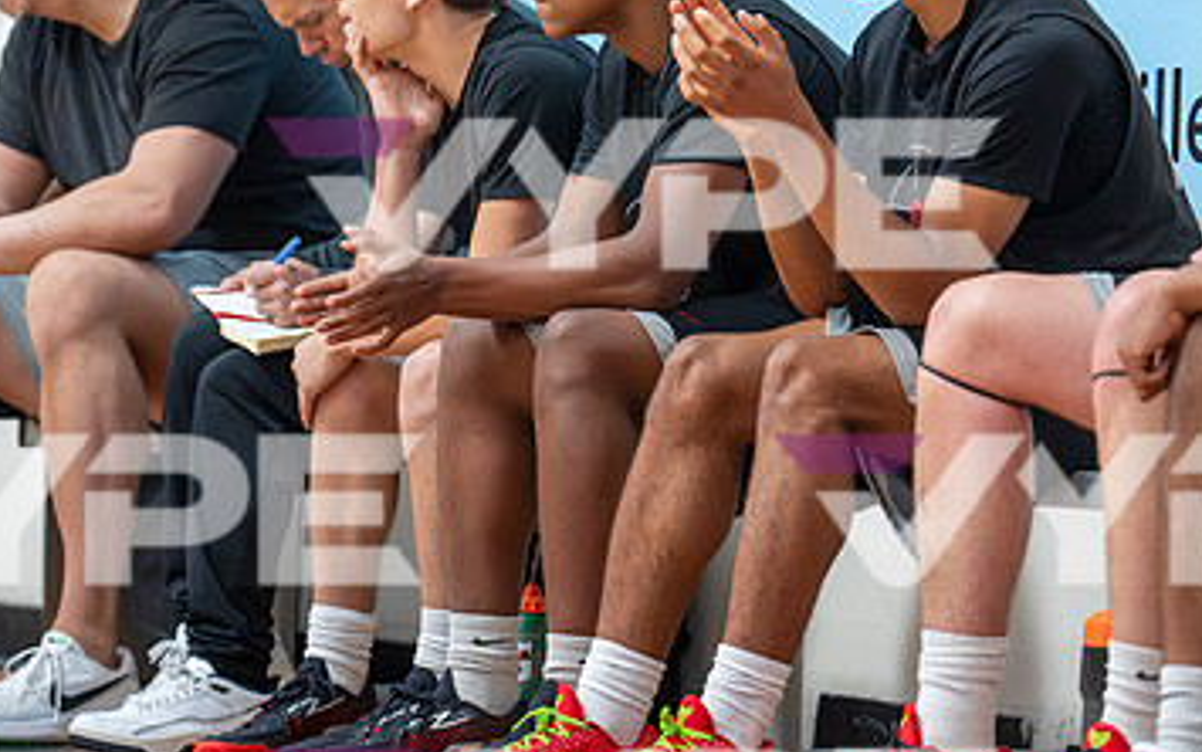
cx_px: 806
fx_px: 9141
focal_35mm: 279
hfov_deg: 7.5
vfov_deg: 4.7
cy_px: 313
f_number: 3.2
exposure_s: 1/1000
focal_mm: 141
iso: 12800
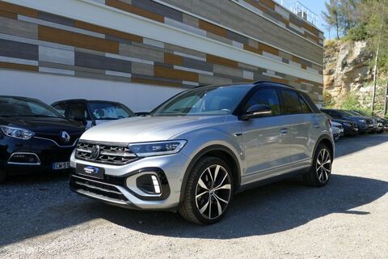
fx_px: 334
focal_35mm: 31
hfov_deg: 60.3
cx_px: 194
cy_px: 130
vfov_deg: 42.3
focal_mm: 11.35
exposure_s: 1/800
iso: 125
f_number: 3
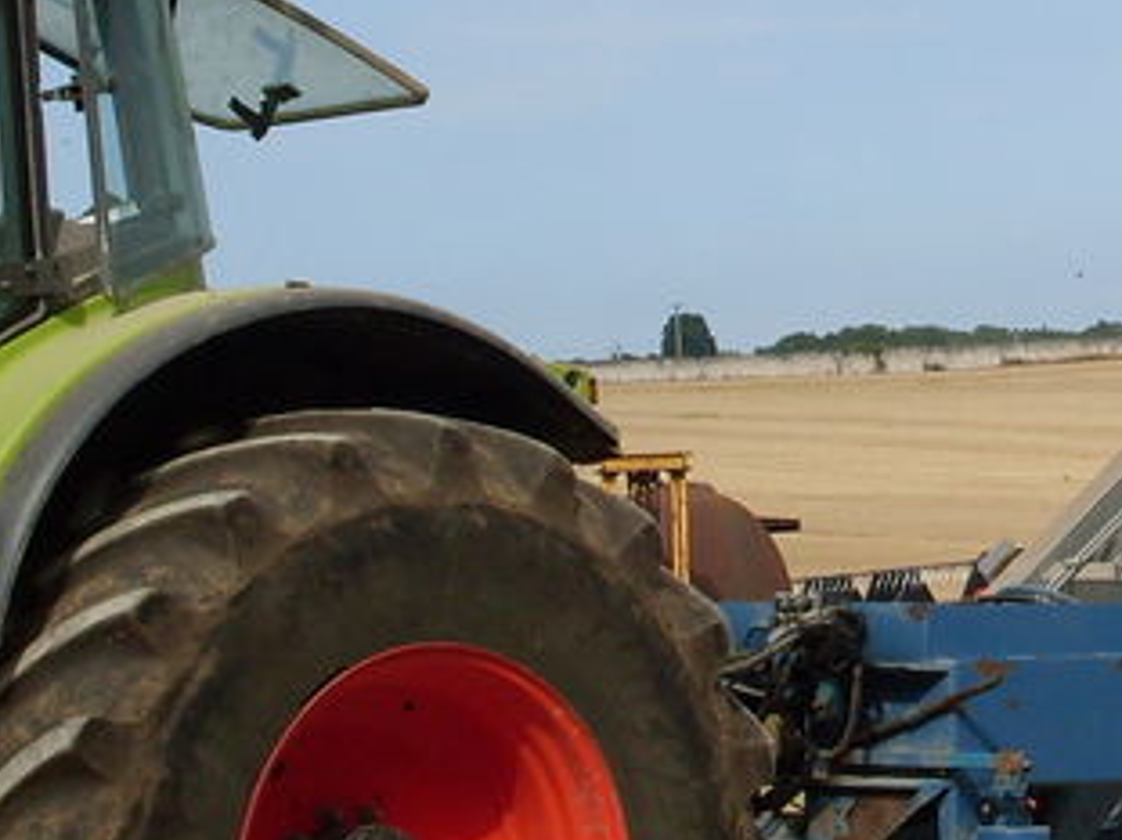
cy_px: -101
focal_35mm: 193
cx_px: 1425
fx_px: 6253
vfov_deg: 7.6
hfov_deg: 10.1
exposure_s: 1/180
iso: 80
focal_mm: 9.9
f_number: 9.9
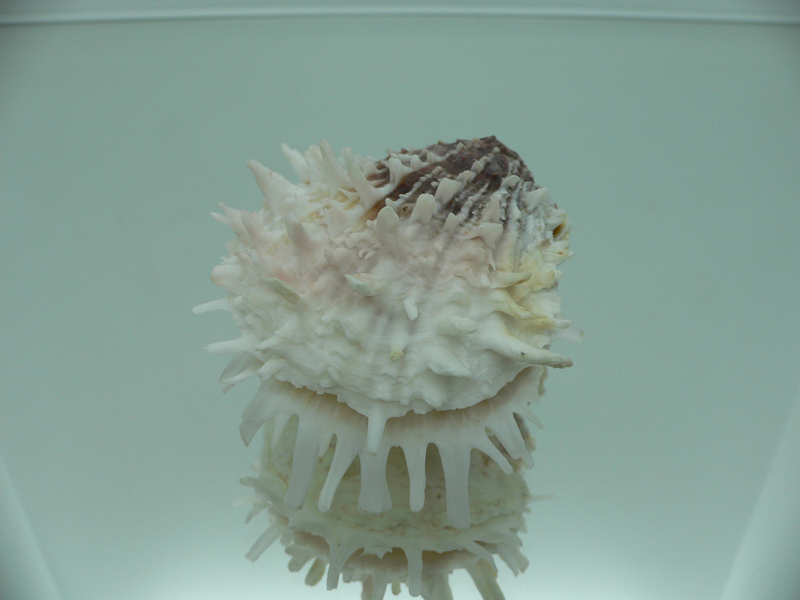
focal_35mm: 35
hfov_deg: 52.6
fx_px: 809
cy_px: 300
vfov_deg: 40.7
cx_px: 400
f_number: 2.8
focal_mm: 4.6
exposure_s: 1/80
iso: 80
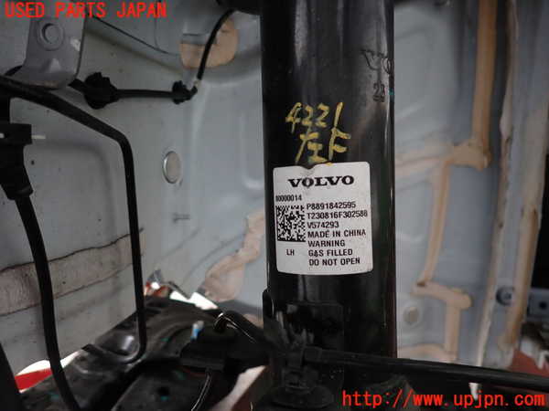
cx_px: 274
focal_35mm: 25
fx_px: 396
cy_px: 206
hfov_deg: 69.4
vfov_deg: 54.9
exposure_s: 1/60
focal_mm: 4.5
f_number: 2
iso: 200
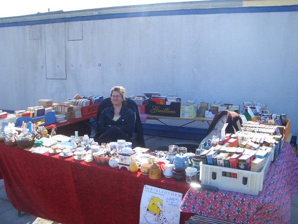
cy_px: 112
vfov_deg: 40.7
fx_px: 301
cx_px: 149
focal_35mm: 35
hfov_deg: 52.6
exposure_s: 1/200
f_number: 4.3
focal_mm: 5.8
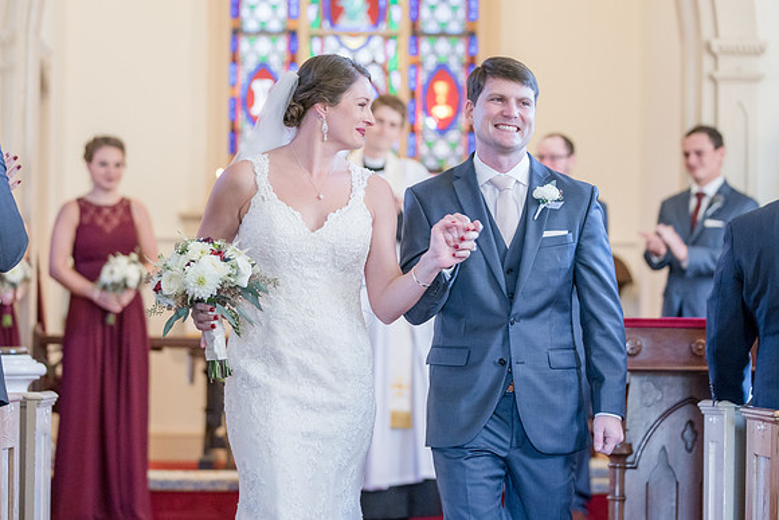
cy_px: 237
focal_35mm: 121
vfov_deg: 11.3
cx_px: 389
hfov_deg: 16.9
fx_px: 2620
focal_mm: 100
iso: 2000
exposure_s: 1/160
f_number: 2.8
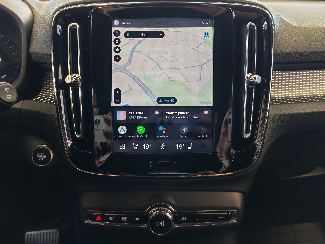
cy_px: 122
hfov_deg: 58.4
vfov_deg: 45.4
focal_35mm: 31
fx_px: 291
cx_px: 162
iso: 1190
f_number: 1.9
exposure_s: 1/50
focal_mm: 6.12
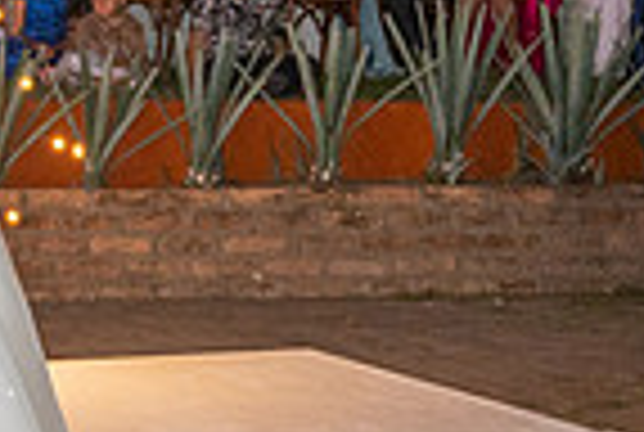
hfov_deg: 13.1
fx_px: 2456
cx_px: -617
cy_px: 165
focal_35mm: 137
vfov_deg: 10.1
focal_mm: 28
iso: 2000
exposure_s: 1/160
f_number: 4
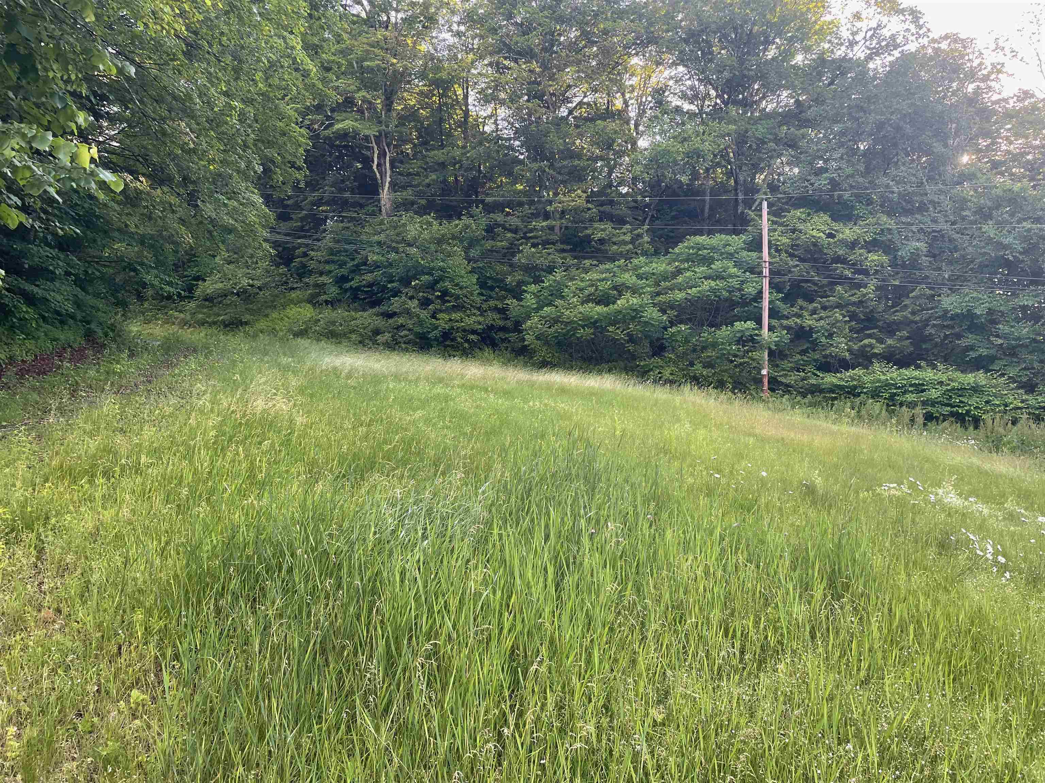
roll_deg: +0.2
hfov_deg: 67.3
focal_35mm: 26
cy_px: 392
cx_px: 522
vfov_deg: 53.1
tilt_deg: -0.7
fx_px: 785
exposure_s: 1/121
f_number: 1.6
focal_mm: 4.2
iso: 40
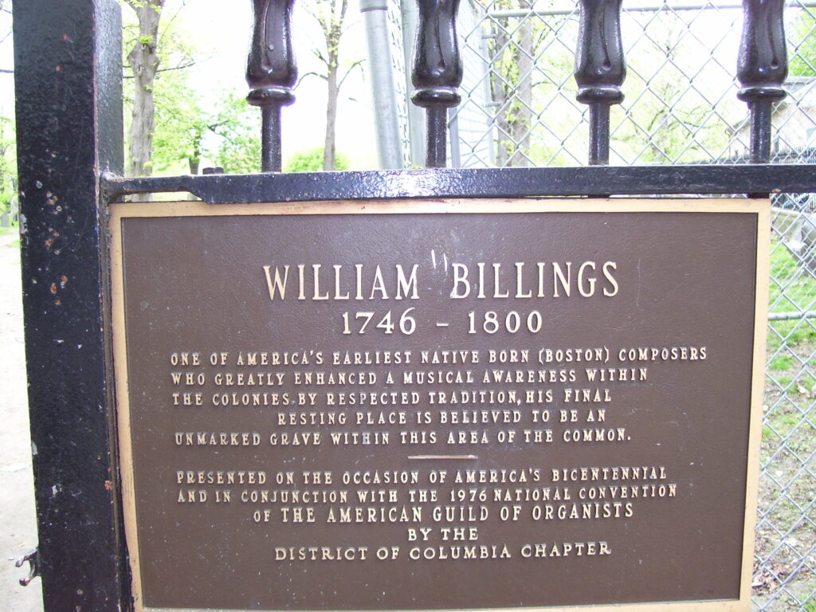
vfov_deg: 39.7
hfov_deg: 51.4
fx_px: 849
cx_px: 408
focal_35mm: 36
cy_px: 306
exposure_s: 1/60
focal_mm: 6
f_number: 2.7
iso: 80
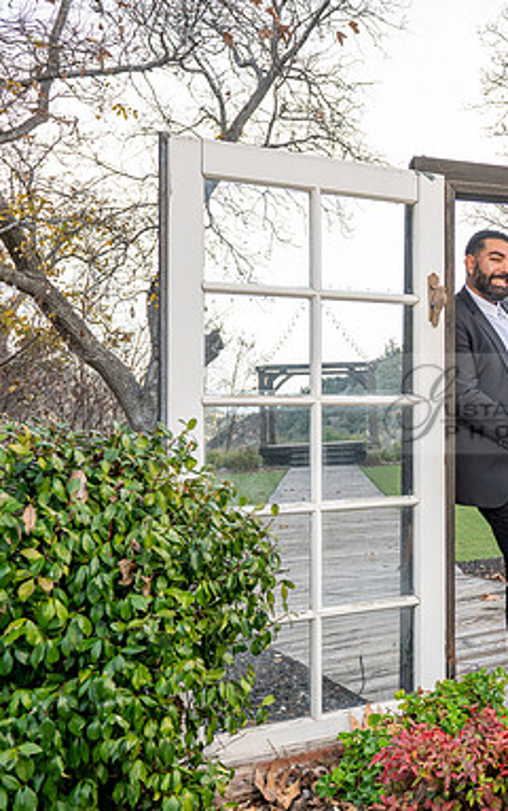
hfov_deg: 27.3
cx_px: 598
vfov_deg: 47.2
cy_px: 399
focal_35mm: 42
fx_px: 929
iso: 200
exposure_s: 1/125
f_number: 5.6
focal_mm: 24
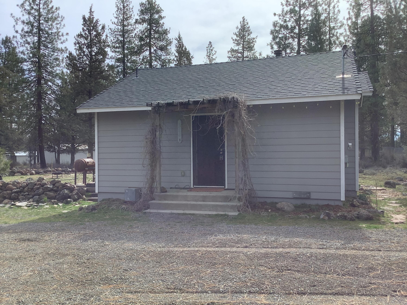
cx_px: 204
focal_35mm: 31
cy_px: 152
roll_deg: +1.4
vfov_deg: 45.4
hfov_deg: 58.4
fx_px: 364
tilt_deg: +1.0
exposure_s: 1/708
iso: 25
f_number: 2.4
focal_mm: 3.3
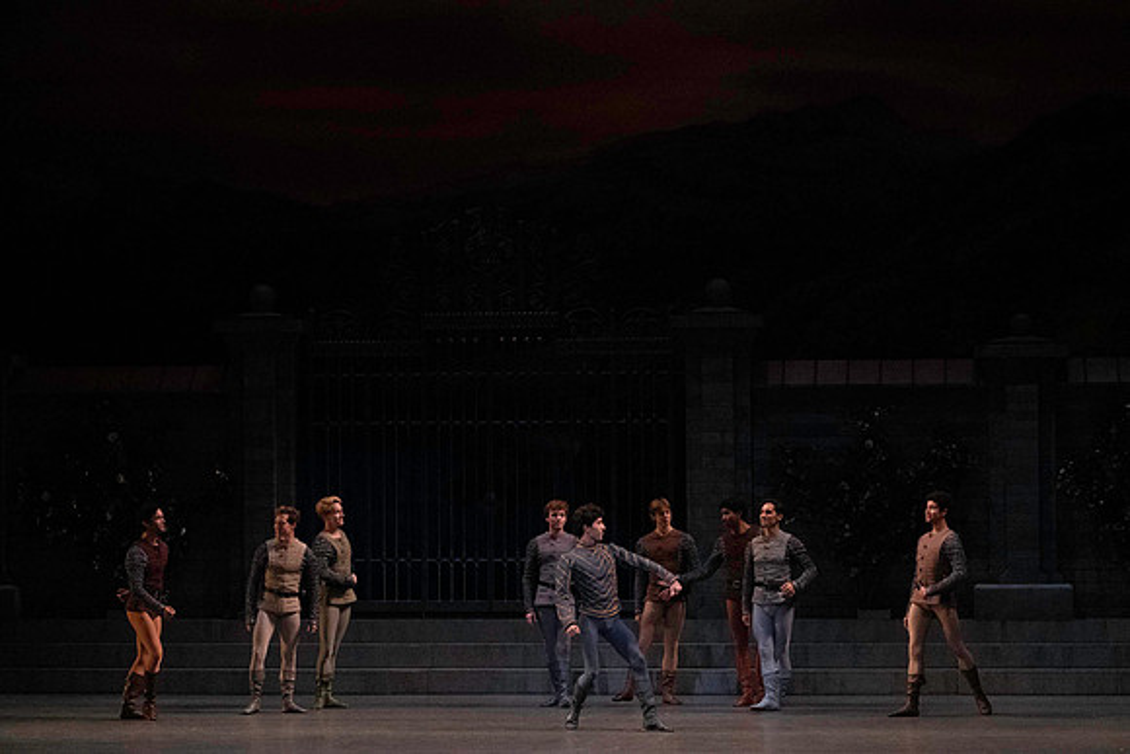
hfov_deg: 20.0
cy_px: 377
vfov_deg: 13.4
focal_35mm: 102
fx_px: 3202
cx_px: 565
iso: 20000
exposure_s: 1/400
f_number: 14
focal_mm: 102
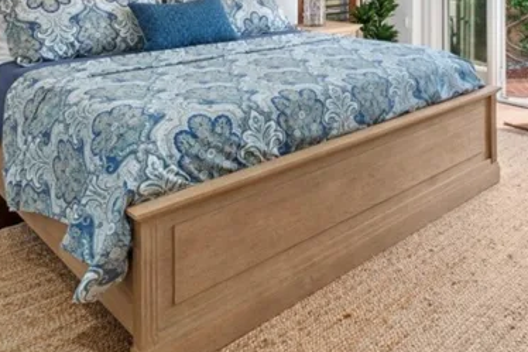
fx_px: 528
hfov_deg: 52.0
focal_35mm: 36
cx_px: 359
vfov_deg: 32.4
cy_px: -35
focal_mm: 16
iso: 200
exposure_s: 1/6
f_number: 9
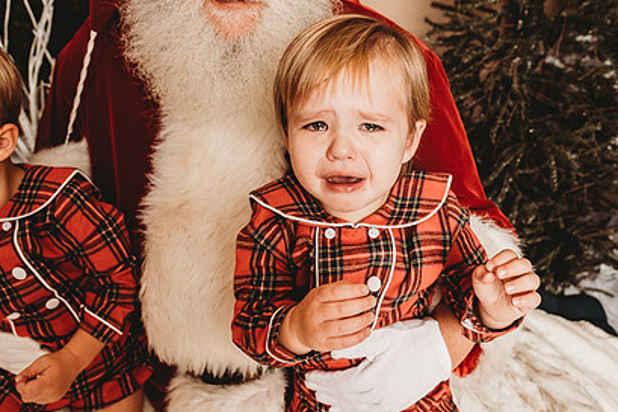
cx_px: 358
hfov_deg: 55.5
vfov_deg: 38.9
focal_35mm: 34
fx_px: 584
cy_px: 217
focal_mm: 24
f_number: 4
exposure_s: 1/160
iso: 100
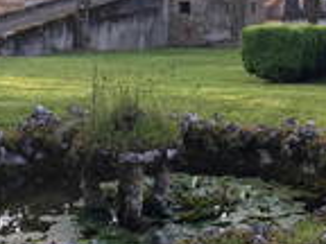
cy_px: 75
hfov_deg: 27.8
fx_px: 659
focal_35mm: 70
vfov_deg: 20.9
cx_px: 179
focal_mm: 3.99
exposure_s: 1/106
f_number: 1.8
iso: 20
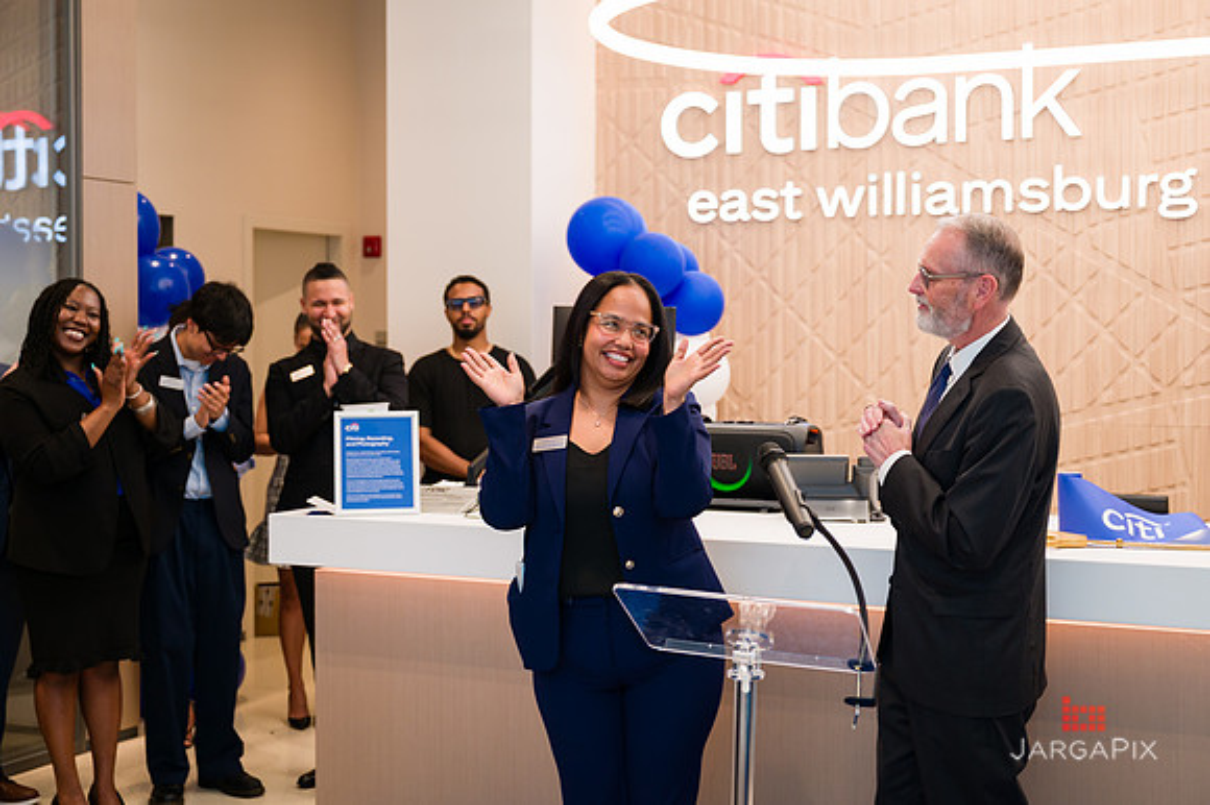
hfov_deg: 41.4
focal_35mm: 48
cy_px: 381
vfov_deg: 28.3
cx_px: 637
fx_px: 1599
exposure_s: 1/200
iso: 400
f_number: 3.2
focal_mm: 45
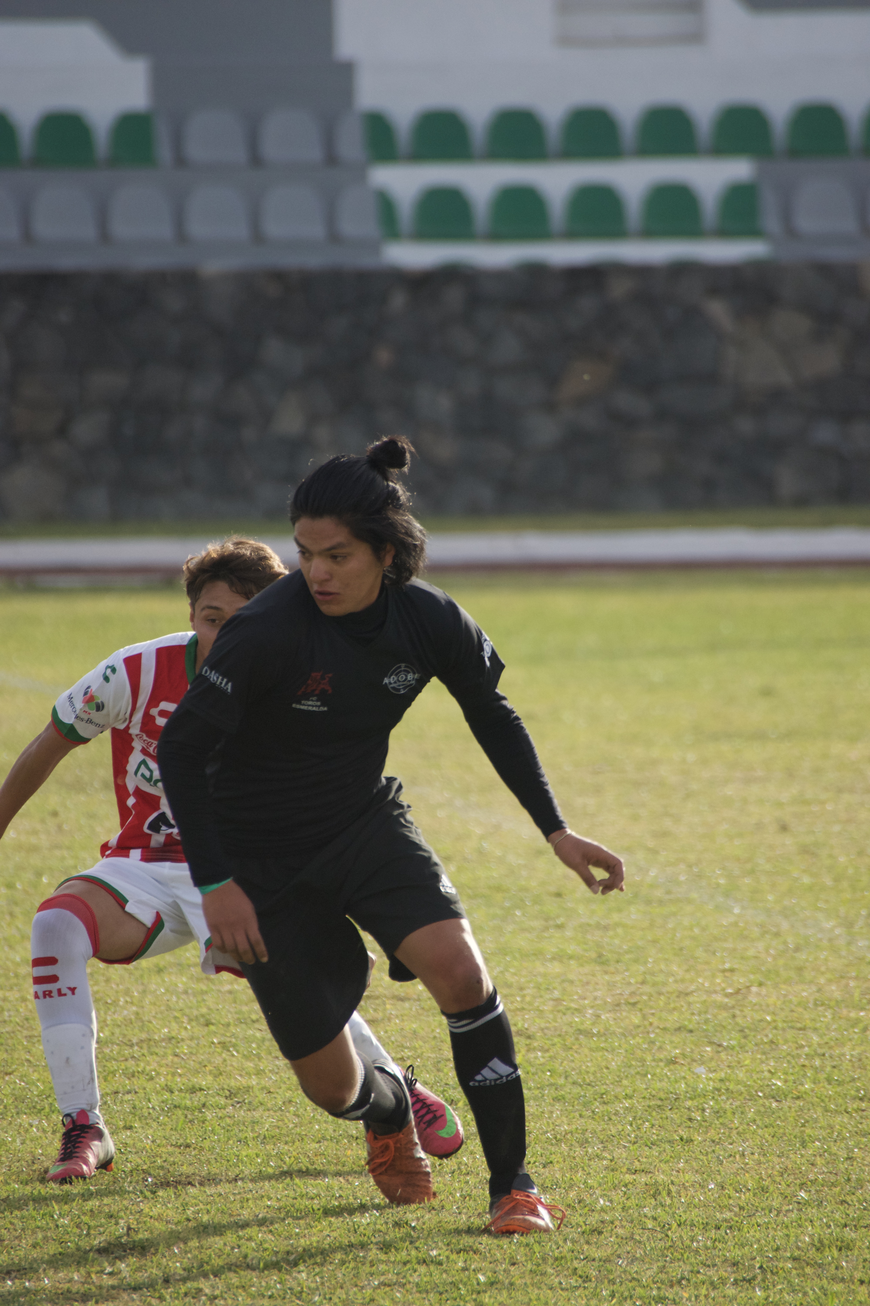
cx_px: 435
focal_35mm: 450
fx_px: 16311
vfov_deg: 4.6
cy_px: 653
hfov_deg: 3.1
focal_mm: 300
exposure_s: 1/1000
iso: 400
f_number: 5.6
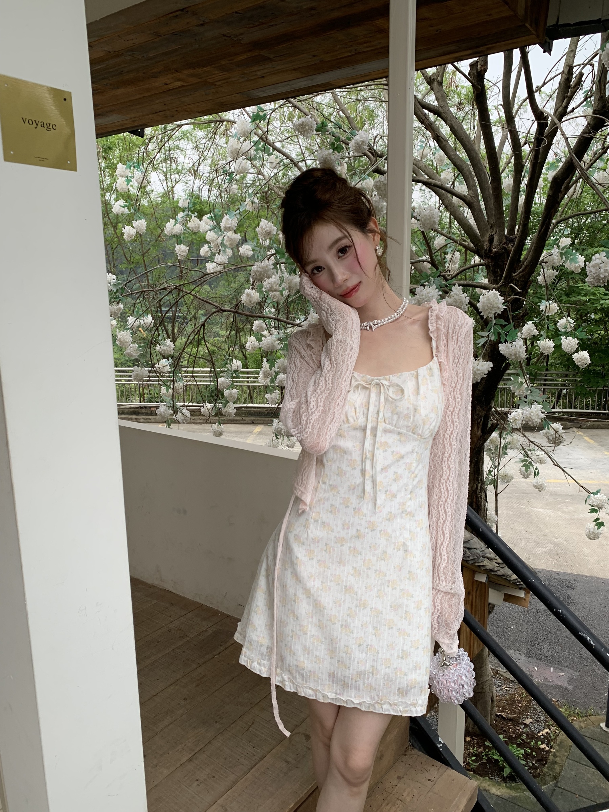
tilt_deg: -10.9
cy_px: 406
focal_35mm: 26
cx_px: 304
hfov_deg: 53.1
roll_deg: +0.9
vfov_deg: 67.3
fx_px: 610
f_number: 1.8
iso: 32
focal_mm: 4.25
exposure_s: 1/122
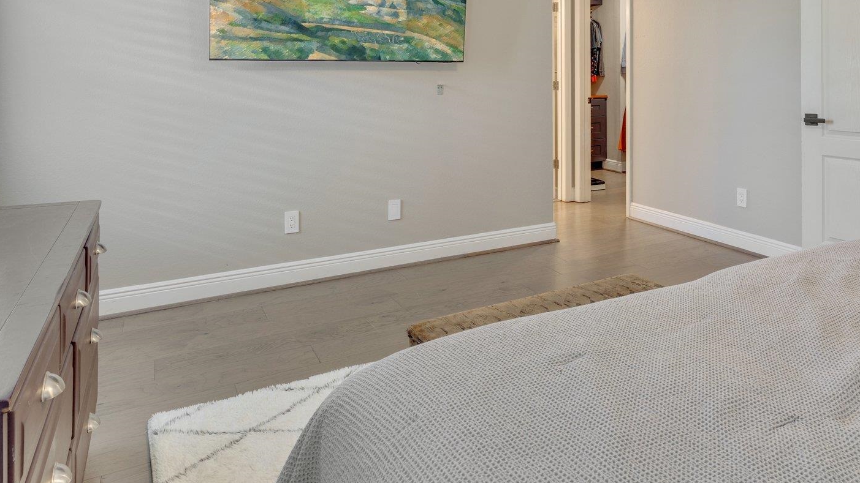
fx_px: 593
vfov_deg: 42.1
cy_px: 84
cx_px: 502
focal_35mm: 26
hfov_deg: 71.4
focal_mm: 17
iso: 100
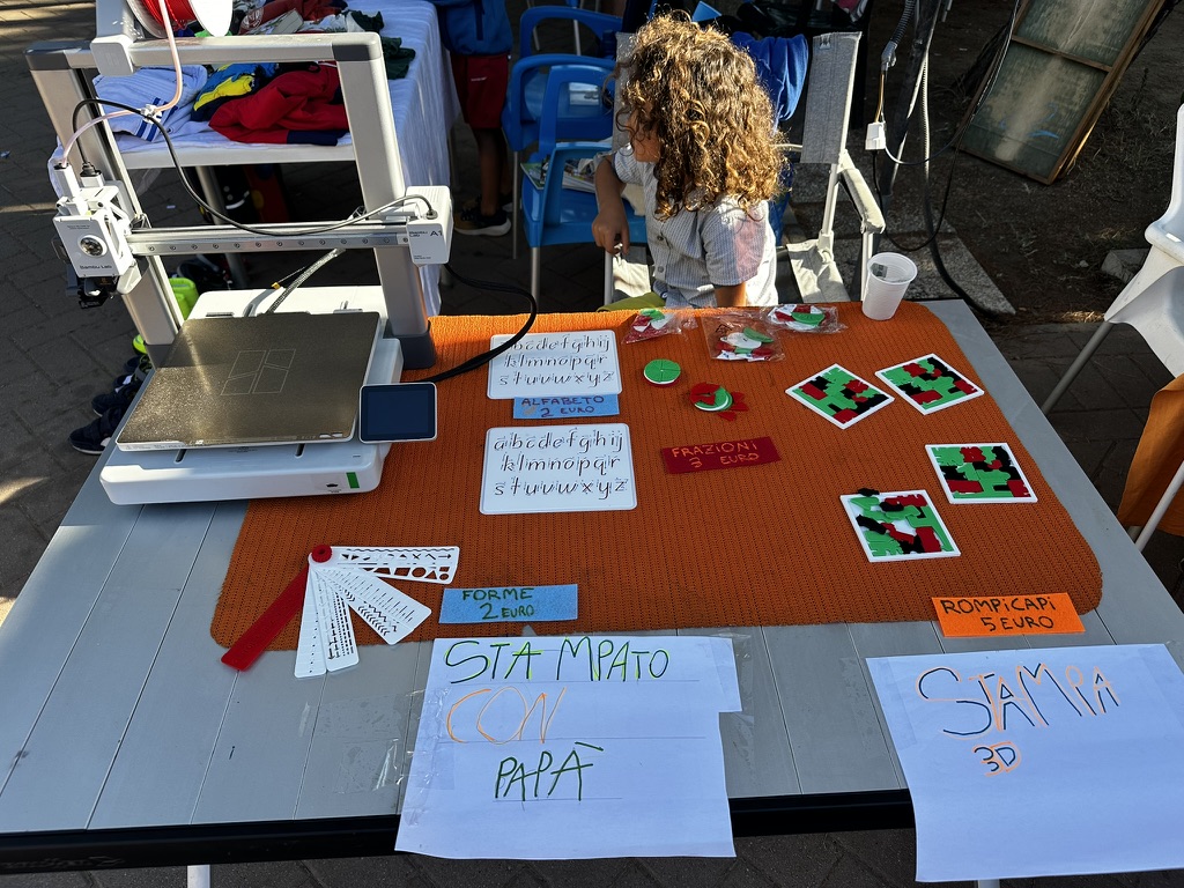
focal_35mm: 24
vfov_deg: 56.8
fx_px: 821
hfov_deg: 71.6
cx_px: 592
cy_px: 444
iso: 80
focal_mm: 6.86
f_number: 1.78
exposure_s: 1/623
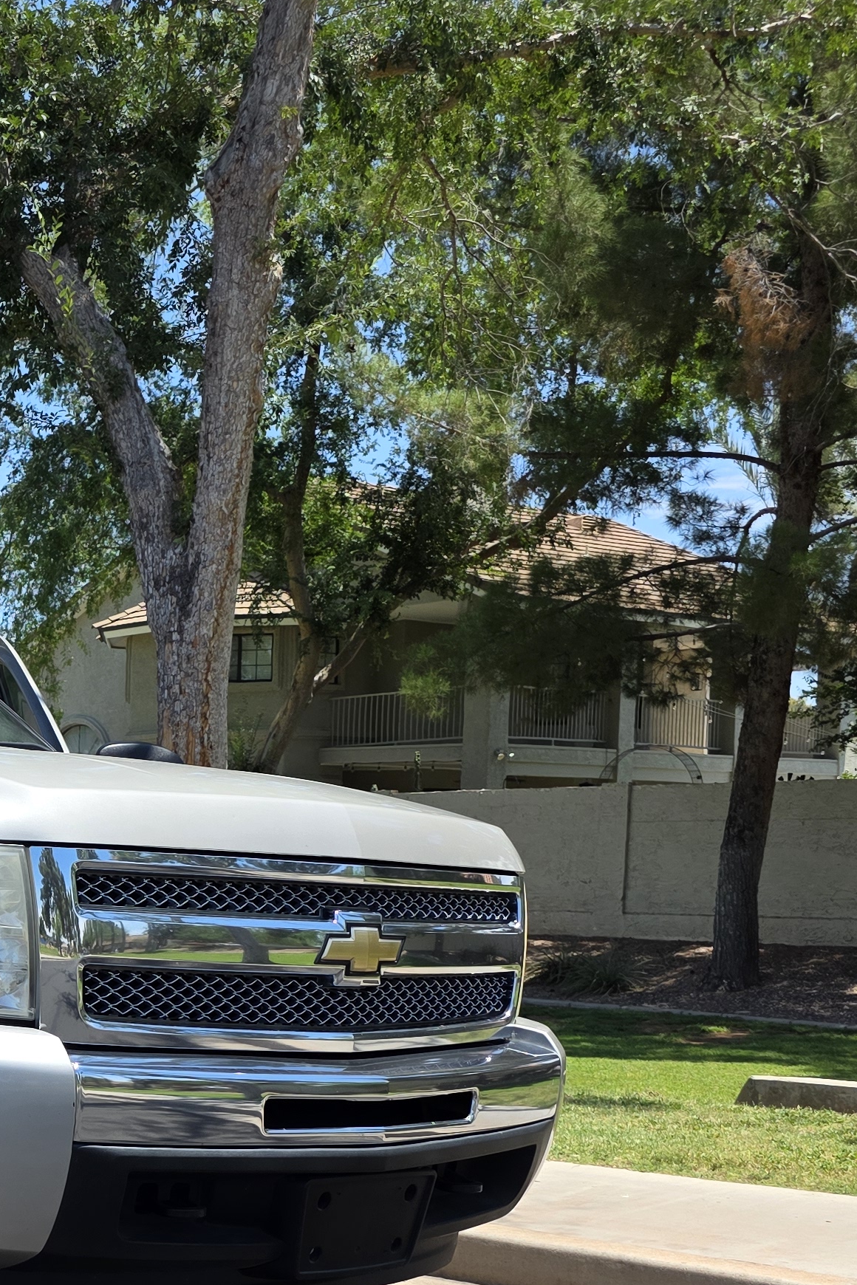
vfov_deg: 35.2
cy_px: 1018
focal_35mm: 55
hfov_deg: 22.0
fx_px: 1964
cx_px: -278
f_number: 1.7
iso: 80
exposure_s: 1/3891
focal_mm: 6.3
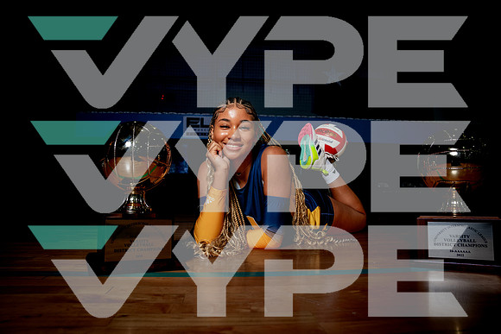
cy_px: 167
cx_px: 250
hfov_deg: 72.6
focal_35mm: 25
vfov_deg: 52.2
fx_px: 341
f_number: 5.6
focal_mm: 24
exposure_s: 1/200
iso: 250
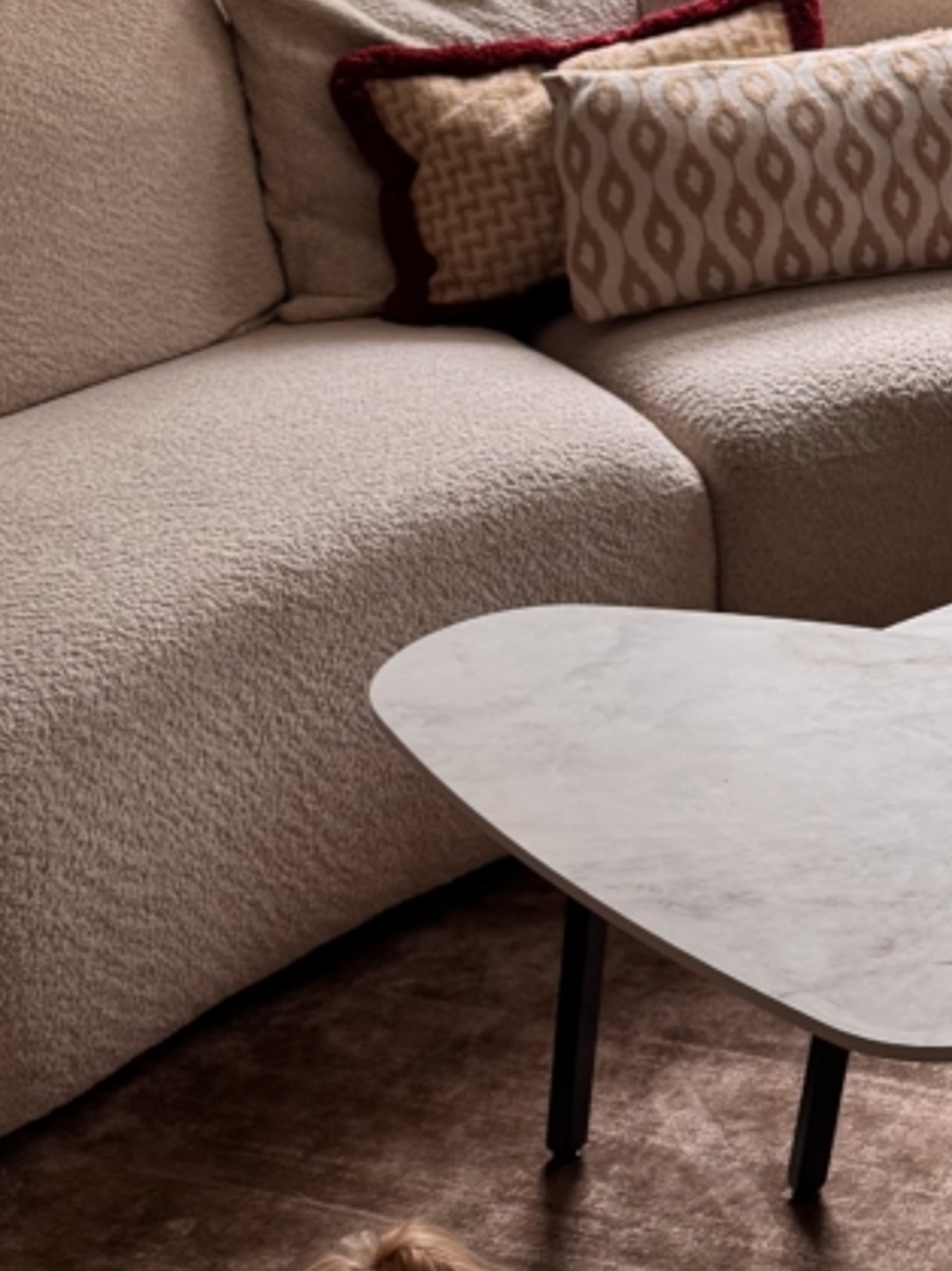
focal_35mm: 88
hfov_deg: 16.2
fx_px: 3229
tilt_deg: -19.3
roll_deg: +2.9
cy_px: 346
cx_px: 1079
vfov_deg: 22.1
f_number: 1.78
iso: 64
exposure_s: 1/121
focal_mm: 6.76
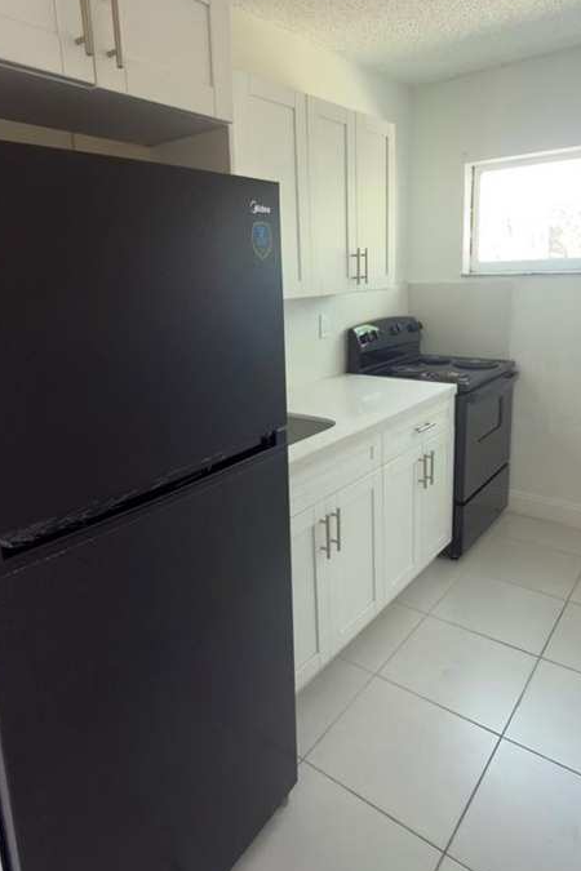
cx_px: 274
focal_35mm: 23
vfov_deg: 75.7
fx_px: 557
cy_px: 378
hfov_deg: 55.1
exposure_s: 1/34
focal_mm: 2.22
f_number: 2.2
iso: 80
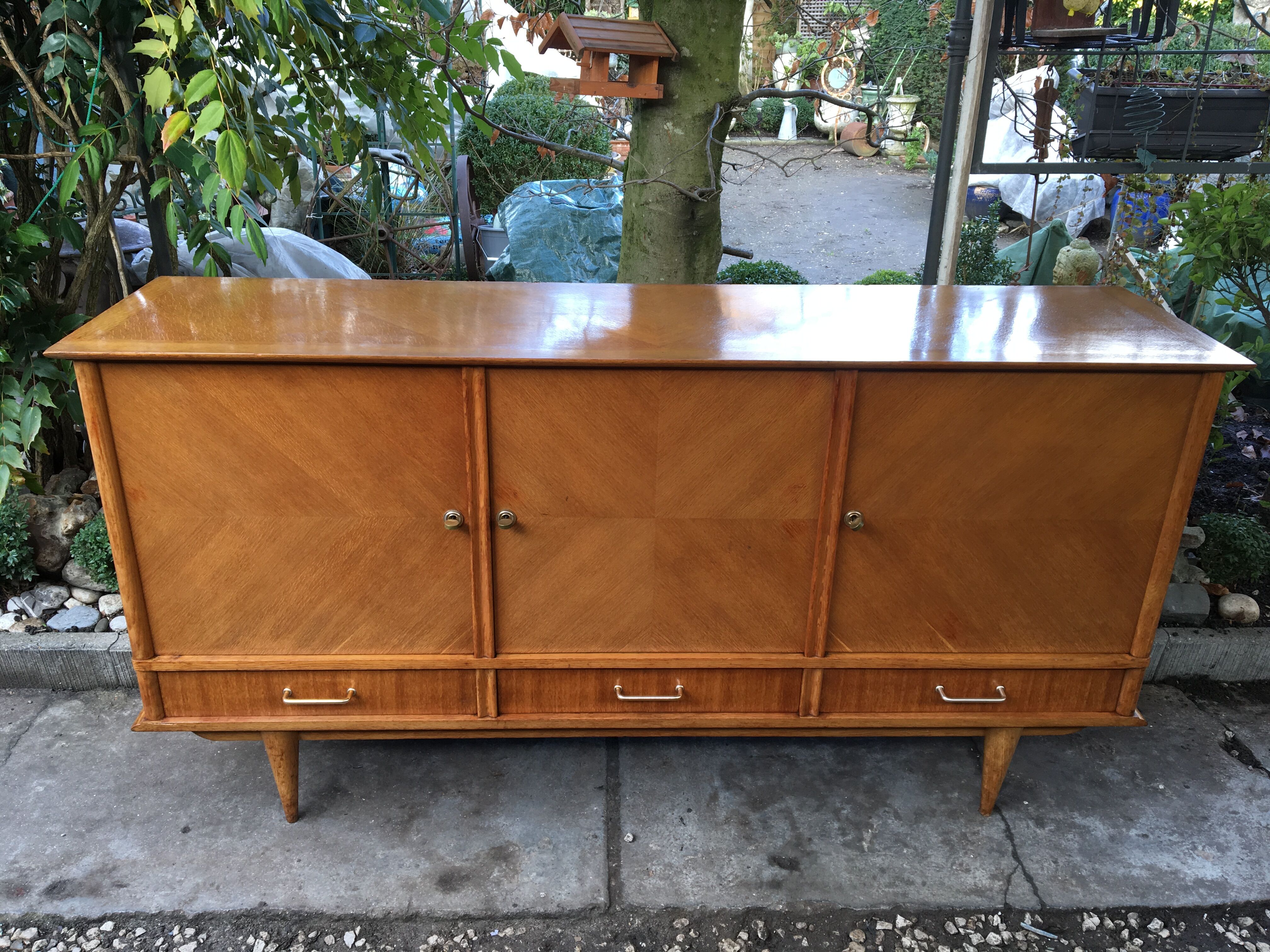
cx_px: 635
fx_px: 1064
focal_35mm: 29
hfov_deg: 61.7
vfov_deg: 48.2
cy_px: 476
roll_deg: +0.5
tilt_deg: -23.0
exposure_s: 1/50
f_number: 2.2
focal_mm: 4.15
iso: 32
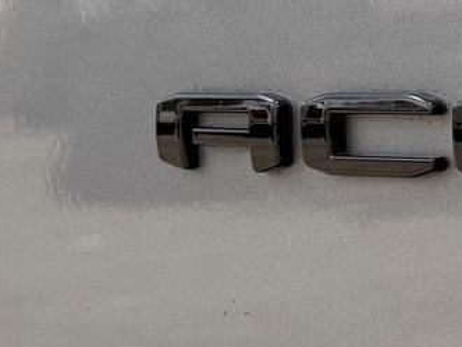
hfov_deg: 10.4
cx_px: 647
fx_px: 2469
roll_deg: -1.8
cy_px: 22
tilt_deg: -2.2
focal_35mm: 185
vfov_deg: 8.0
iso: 64
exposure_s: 1/1838
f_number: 1.78
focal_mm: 6.76
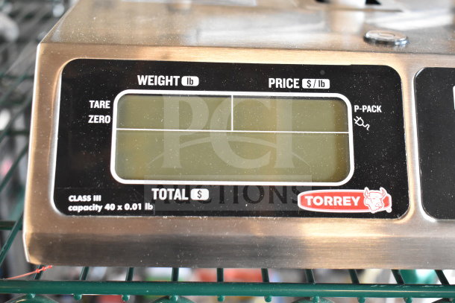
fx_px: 645
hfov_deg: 38.9
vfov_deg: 26.5
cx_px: 228
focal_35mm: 51
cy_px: 152
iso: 2800
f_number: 4.5
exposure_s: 1/50
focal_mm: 34
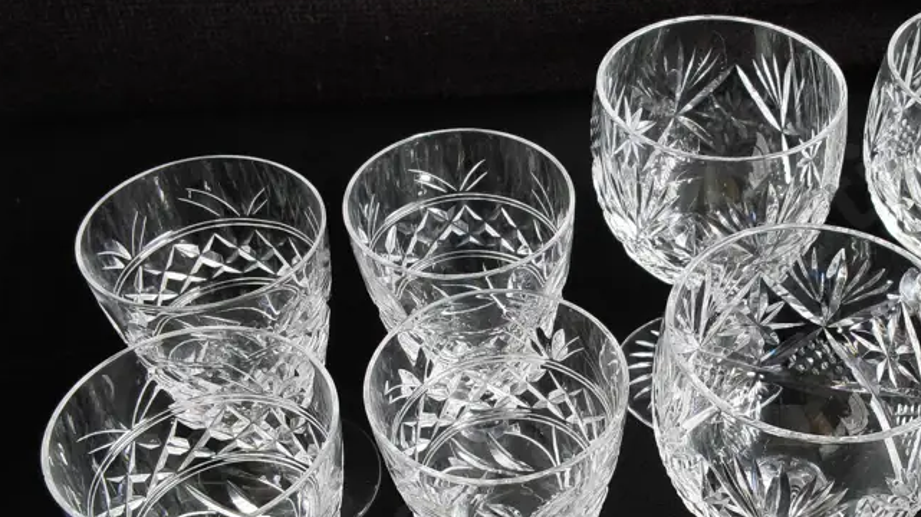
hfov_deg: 42.6
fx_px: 1147
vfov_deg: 25.3
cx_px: 675
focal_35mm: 47
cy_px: 335
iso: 125
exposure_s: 1/100
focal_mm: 2.87
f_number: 2
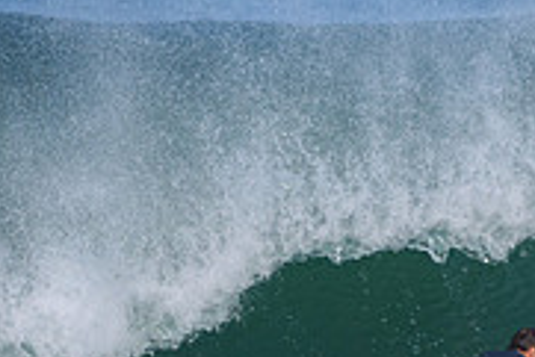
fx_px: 29953
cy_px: 450
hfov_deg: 1.0
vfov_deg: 0.7
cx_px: 638
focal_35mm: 2014
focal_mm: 420
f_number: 5.6
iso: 500
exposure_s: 1/2000
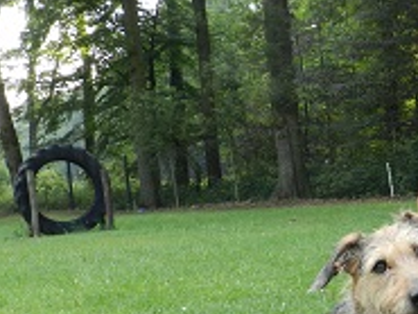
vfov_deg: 17.5
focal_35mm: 82
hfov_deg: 23.6
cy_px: 334
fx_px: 991
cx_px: 316
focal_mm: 6.7
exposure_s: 1/100
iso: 160
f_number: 4
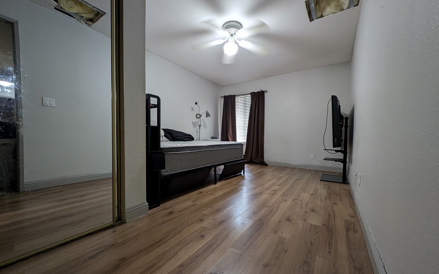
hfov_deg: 109.4
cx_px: 221
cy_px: 144
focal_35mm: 13
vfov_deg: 82.8
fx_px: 156
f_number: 1.95
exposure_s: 1/24
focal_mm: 2.23
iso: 193
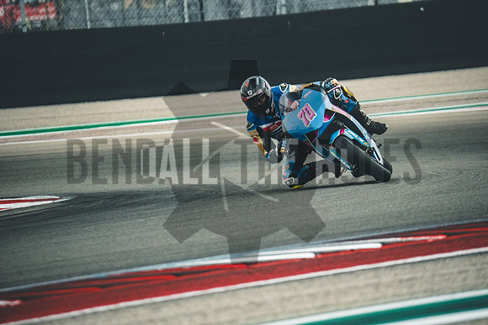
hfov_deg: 3.4
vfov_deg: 2.3
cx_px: 244
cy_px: 162
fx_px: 8135
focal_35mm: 600
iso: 2500
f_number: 5.6
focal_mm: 400
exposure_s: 1/2000
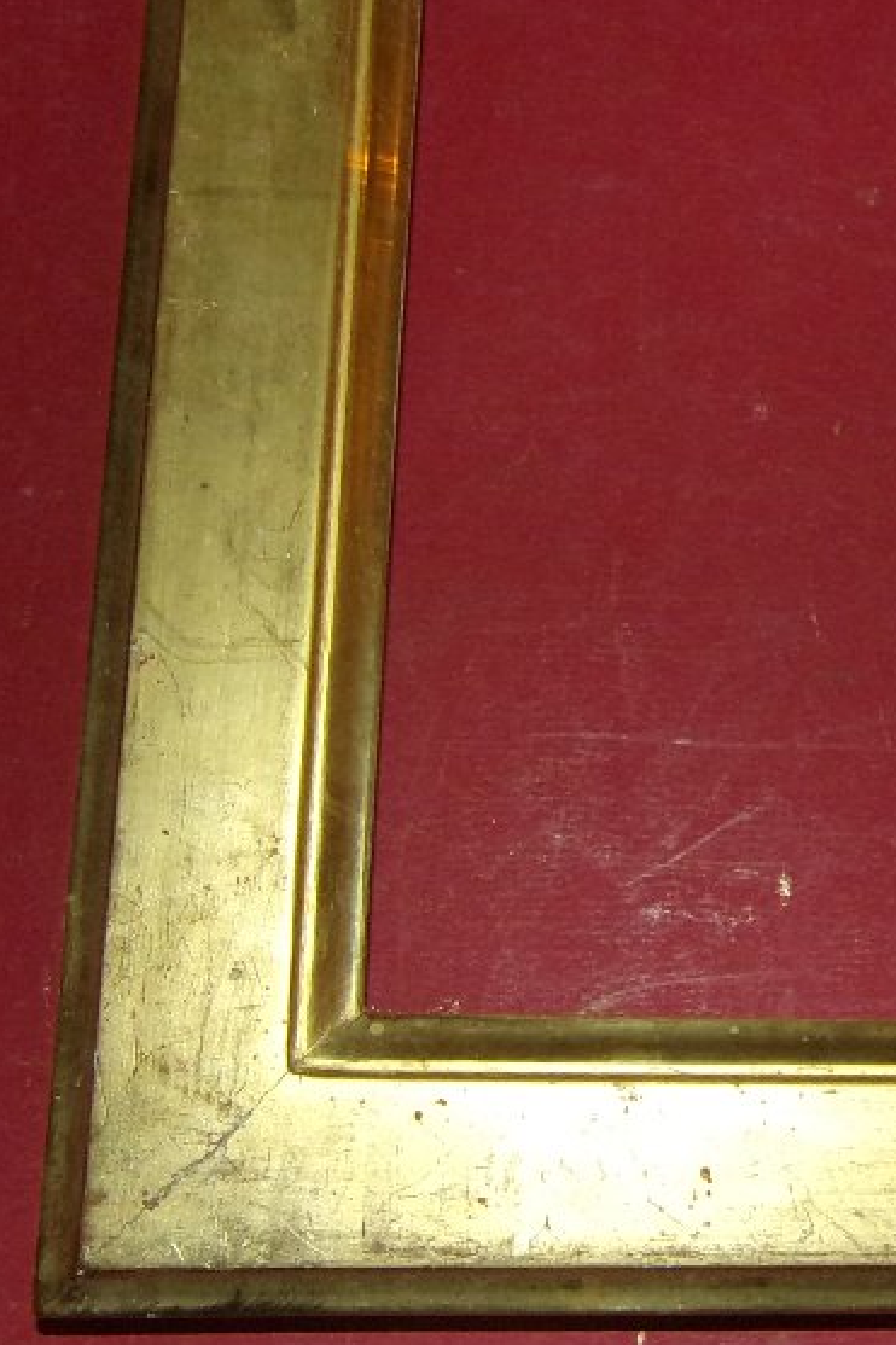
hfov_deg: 23.0
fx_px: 2092
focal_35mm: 56
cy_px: 686
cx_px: 932
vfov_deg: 35.6
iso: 200
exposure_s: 1/34
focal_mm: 4.5
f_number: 3.5
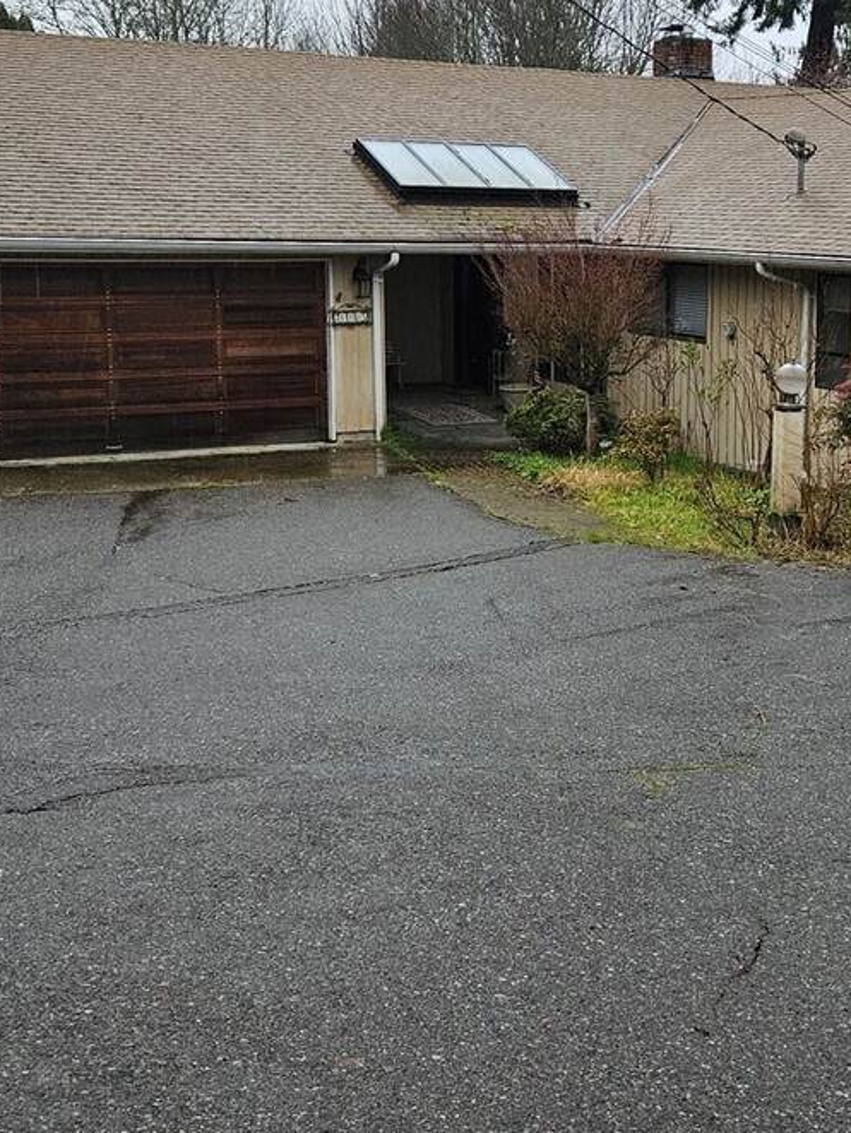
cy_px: 517
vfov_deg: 38.1
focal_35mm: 50
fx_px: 1638
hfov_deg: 28.2
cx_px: 736
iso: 80
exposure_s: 1/207
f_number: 1.8
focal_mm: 5.4
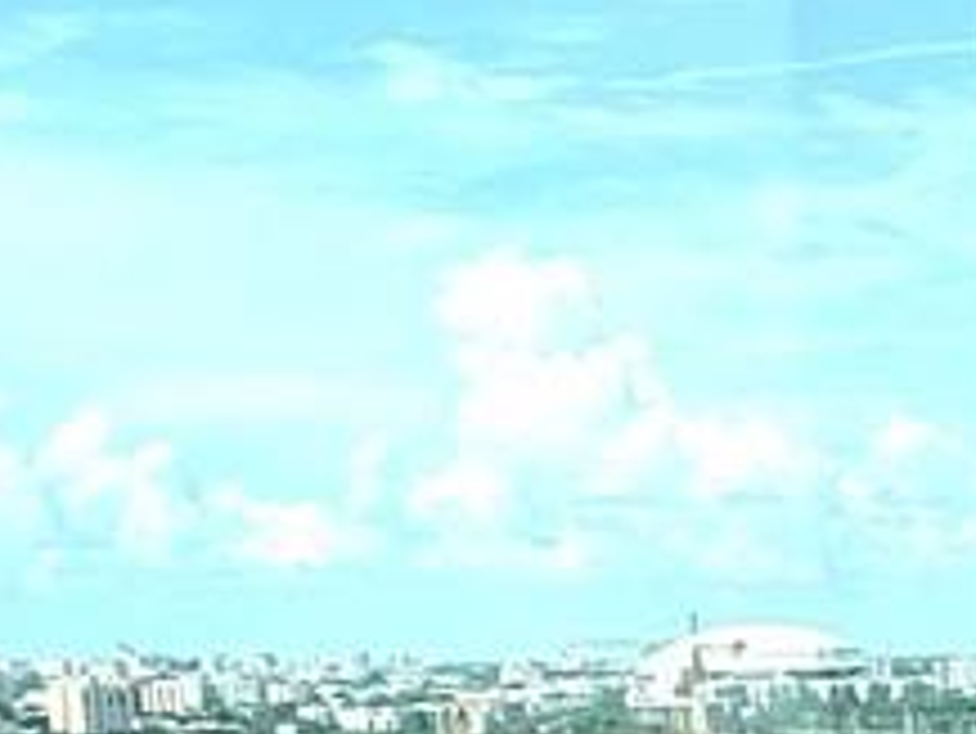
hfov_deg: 15.3
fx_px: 2906
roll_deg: +0.5
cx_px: 1970
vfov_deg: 13.8
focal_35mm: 103
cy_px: 964
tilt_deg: -6.4
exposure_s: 1/527
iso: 50
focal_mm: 2.22
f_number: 2.2
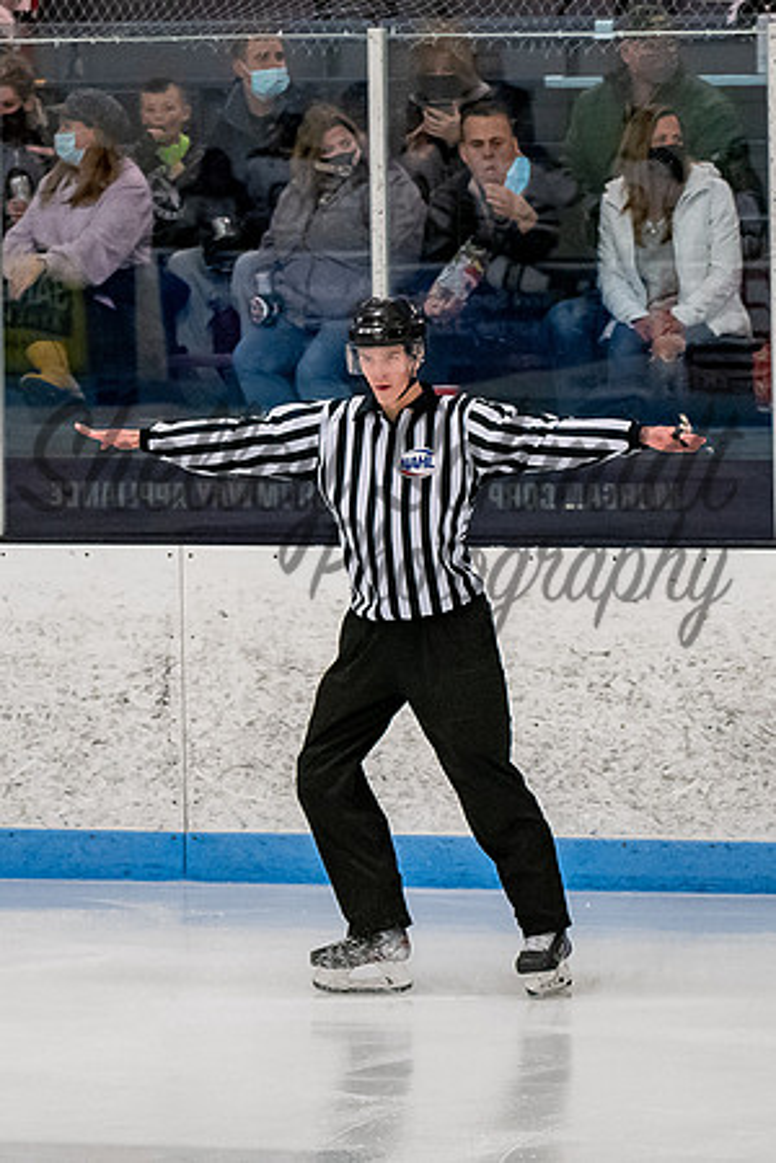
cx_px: 386
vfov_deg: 6.9
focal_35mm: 297
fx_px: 9602
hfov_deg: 4.6
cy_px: 484
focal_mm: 100
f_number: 3.5
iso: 2500
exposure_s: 1/800
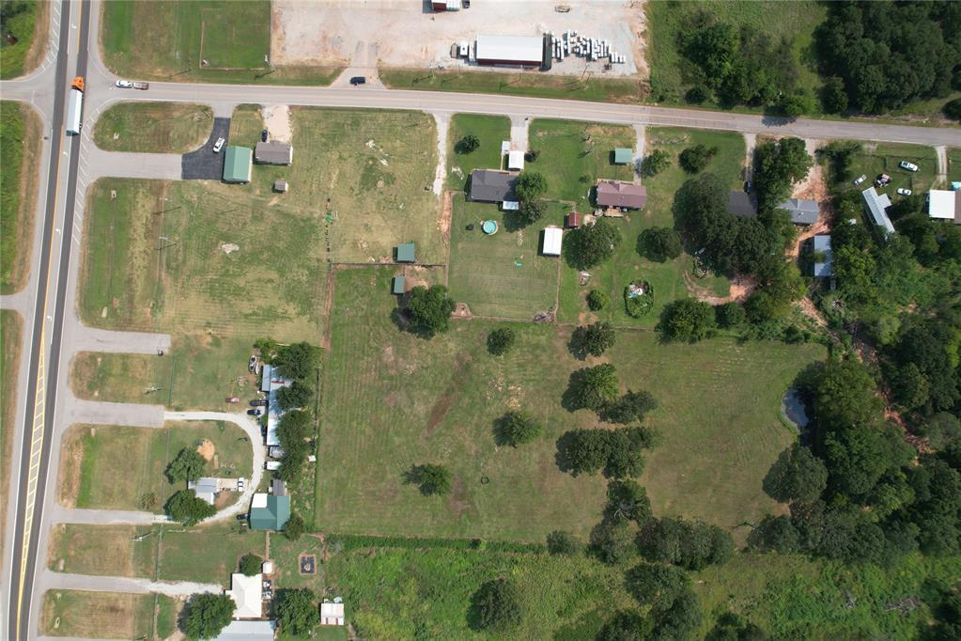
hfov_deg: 78.6
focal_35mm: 22
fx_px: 587
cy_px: 320
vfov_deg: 57.2
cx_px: 480
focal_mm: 8.38
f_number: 2.8
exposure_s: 1/1500
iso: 100
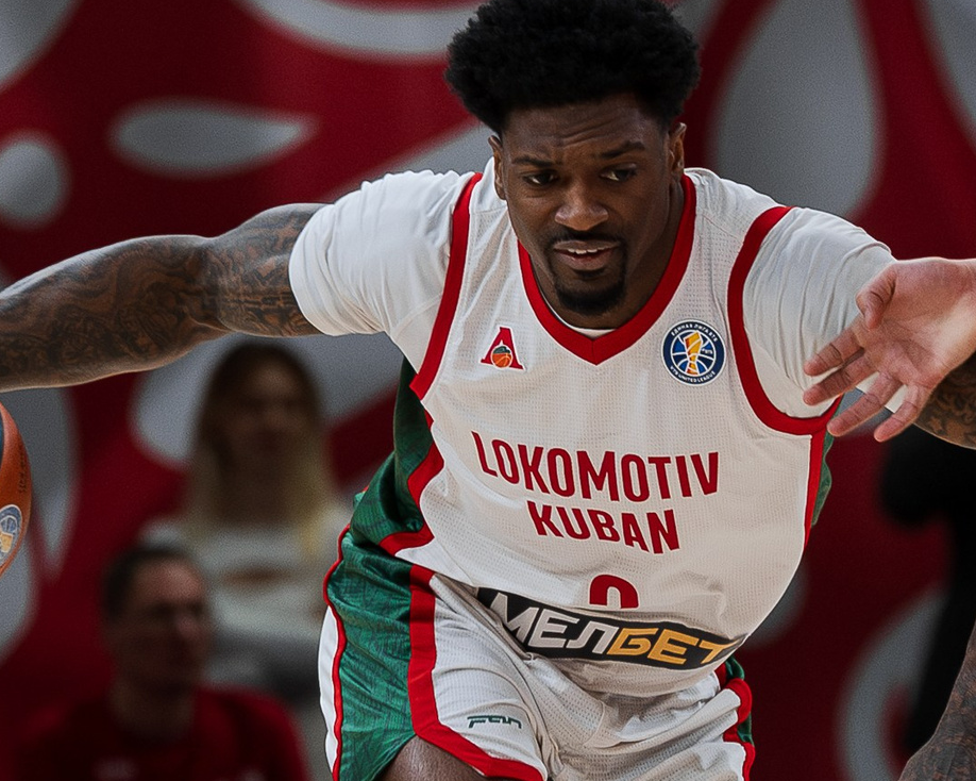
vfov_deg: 1.9
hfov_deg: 2.3
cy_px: 588
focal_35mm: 830
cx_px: 737
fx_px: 23970
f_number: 4
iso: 1250
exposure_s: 1/1000
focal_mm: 200
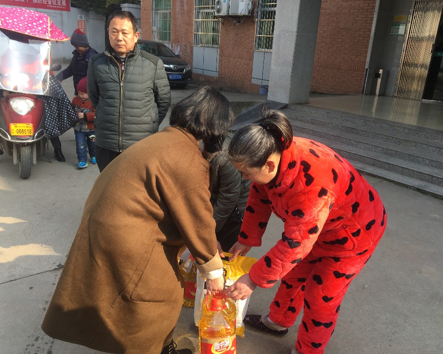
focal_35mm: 31
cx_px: 226
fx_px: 406
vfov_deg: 47.1
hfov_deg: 57.2
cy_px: 181
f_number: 2.2
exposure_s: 1/394
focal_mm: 4.15
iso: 25
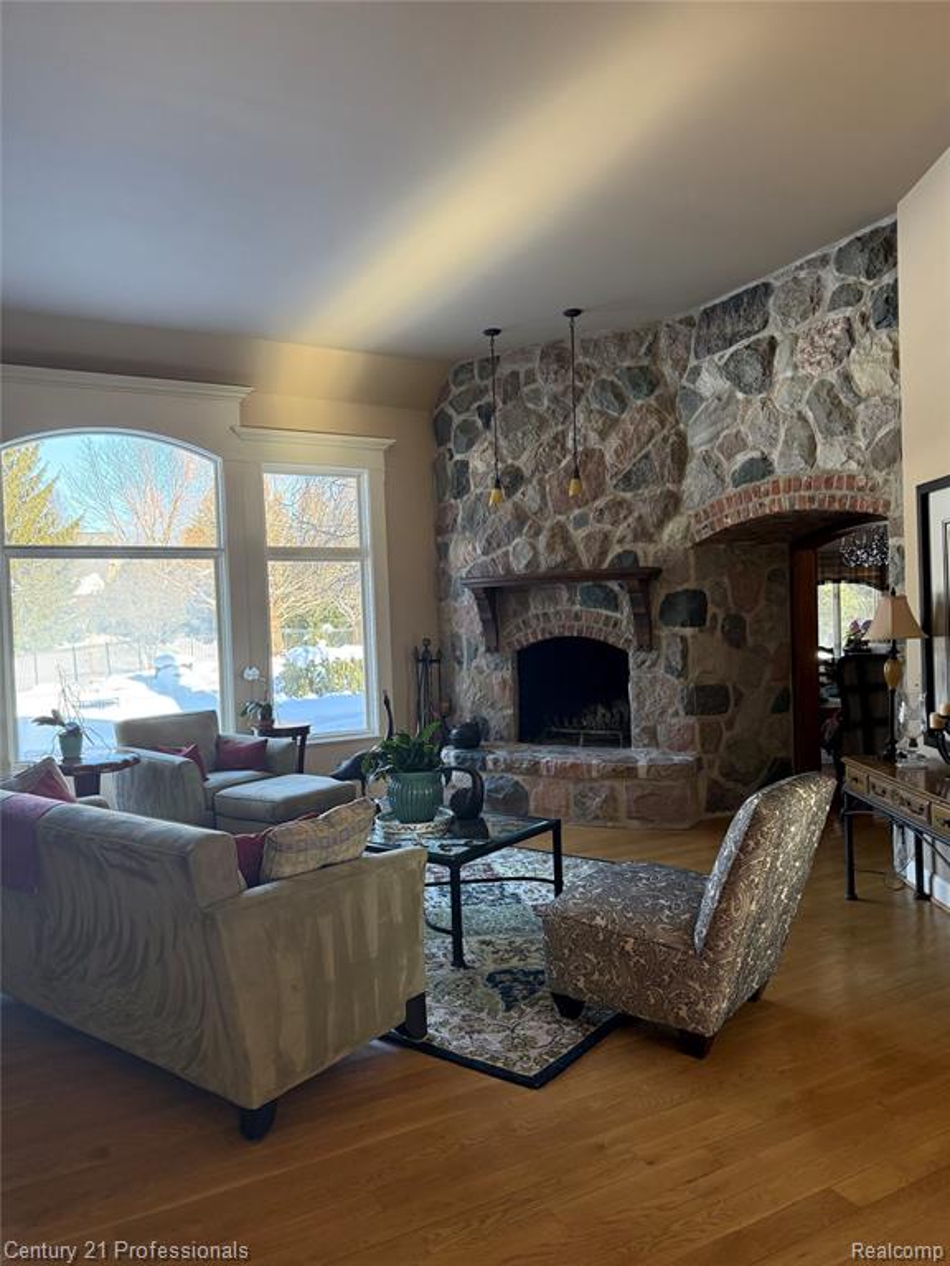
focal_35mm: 24
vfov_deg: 71.6
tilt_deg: -1.5
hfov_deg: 56.8
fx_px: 878
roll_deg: +1.5
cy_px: 633
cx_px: 475
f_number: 1.78
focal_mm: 6.76
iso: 200
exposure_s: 1/214
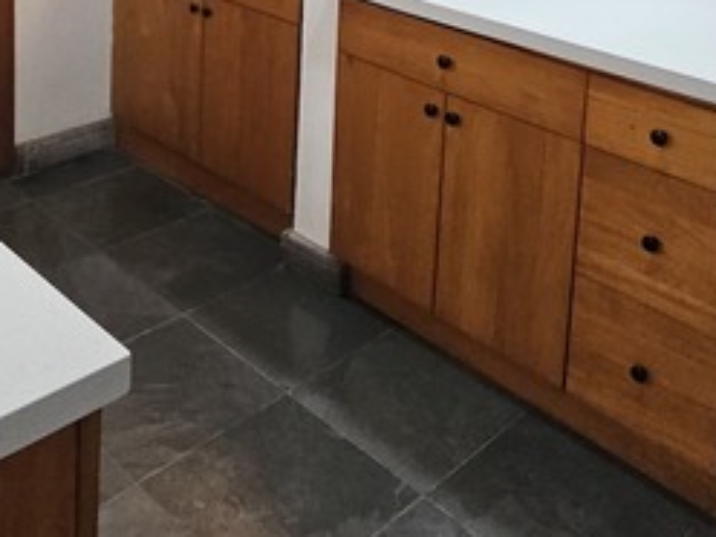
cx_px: 344
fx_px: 869
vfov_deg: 29.4
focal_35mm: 42
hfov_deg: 44.8
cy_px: -113
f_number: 2.2
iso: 160
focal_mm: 2.2
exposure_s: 1/60
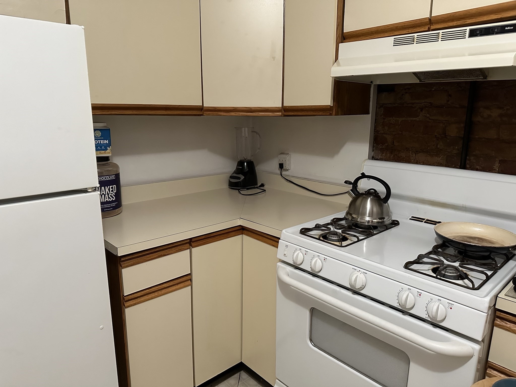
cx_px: 258
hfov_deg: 71.6
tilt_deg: -12.3
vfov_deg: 56.8
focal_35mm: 24
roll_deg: -0.4
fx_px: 358
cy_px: 194
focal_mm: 6.86
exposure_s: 1/60
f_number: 1.78
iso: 800
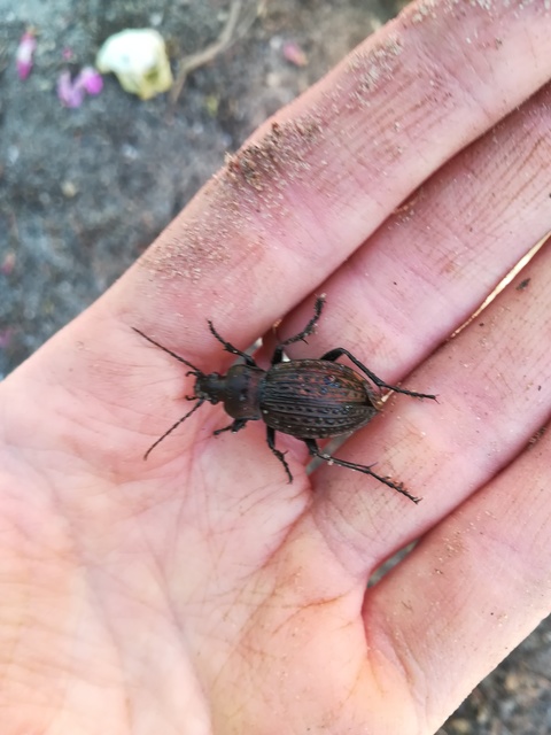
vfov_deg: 67.3
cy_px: 368
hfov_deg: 53.1
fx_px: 552
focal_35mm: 26
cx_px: 276
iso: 80
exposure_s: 1/33.3
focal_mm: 3.83
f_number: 2.2
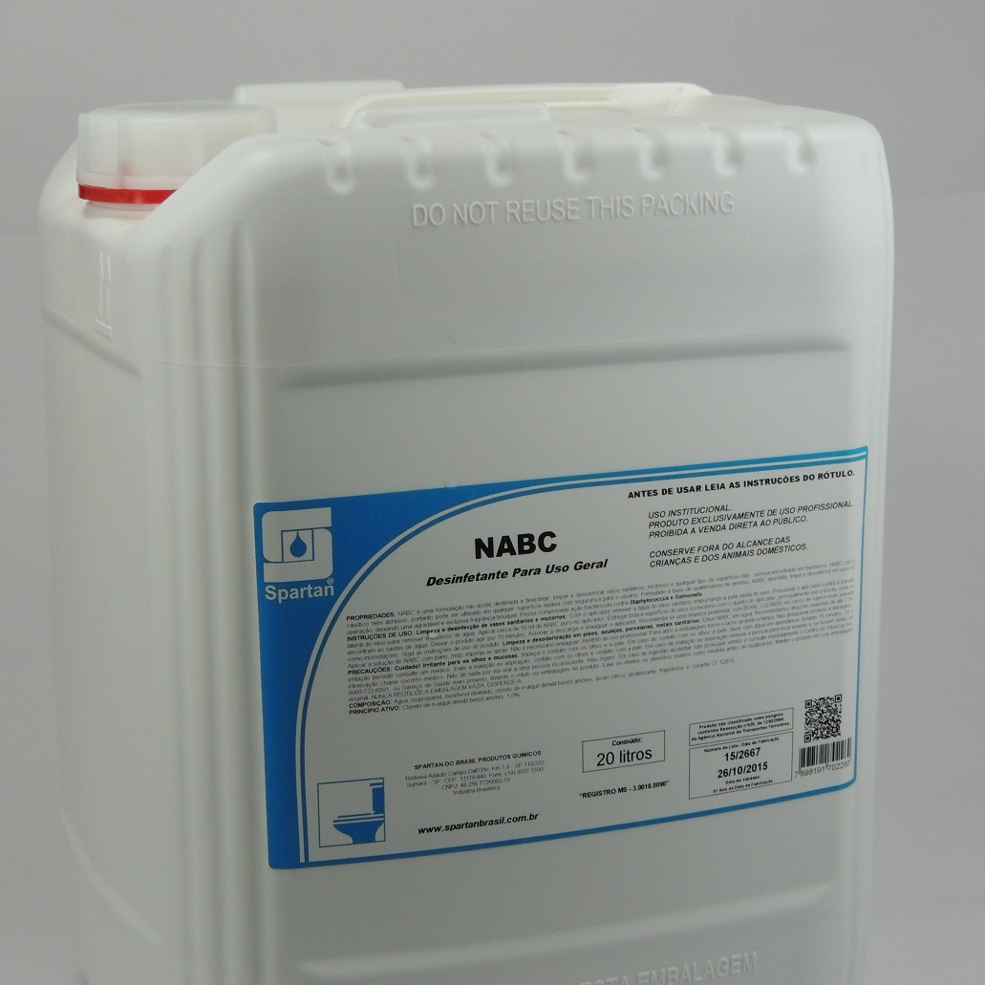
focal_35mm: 83
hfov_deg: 20.9
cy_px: 610
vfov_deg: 20.8
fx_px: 2672
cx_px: 492
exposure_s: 1/200
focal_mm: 12.4
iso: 400
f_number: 3.9
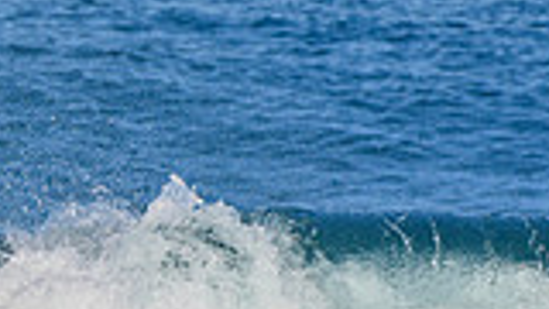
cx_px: -189
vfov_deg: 0.4
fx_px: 41474
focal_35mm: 2849
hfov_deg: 0.8
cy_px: 383
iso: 280
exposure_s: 1/2000
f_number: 5.6
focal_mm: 500
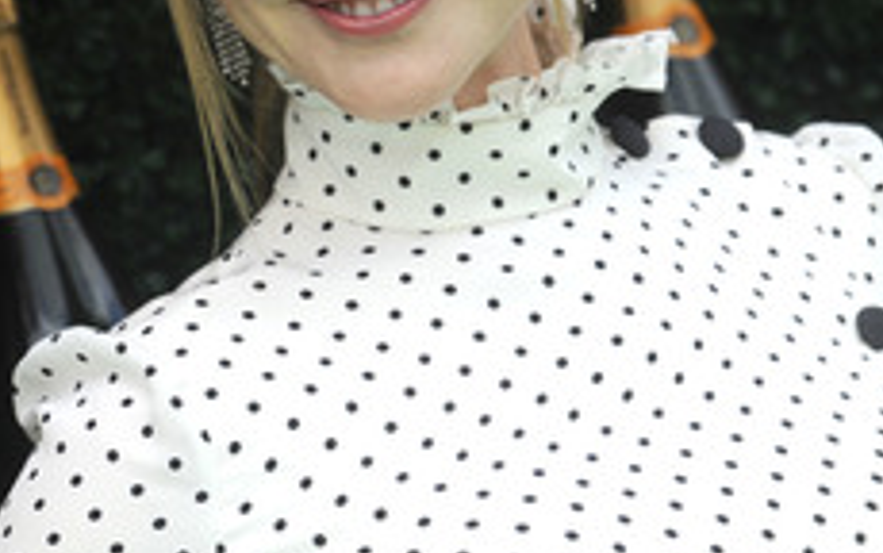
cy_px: 15
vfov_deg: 3.3
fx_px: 9606
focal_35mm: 399
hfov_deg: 5.3
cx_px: 292
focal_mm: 200
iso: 640
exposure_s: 1/1600
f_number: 8
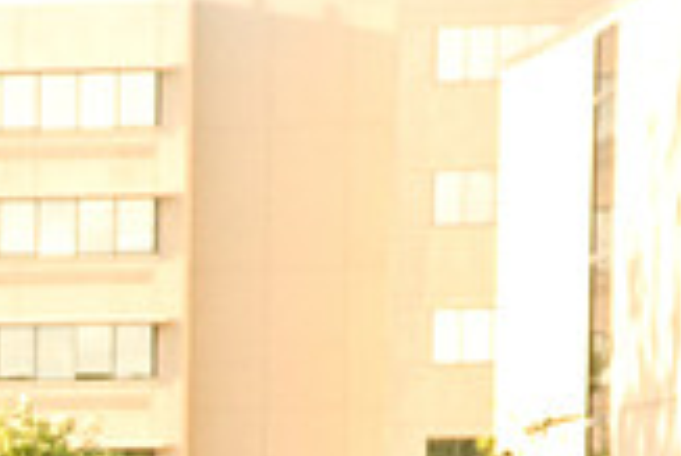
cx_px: -318
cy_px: 803
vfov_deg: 2.9
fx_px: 9069
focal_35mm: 479
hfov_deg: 4.3
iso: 800
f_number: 5.6
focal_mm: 90
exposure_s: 1/320
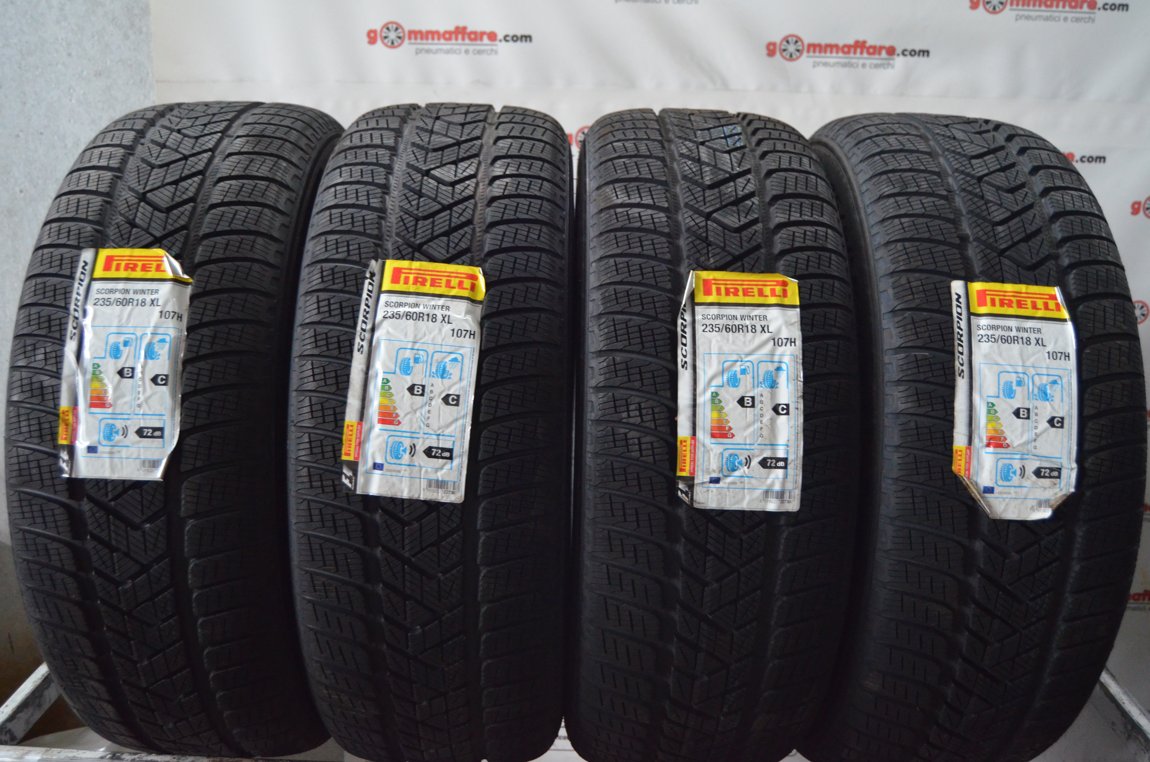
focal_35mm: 33
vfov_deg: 39.8
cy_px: 381
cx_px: 575
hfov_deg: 57.3
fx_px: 1052
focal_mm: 22
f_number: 3.5
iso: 2800
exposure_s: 1/30
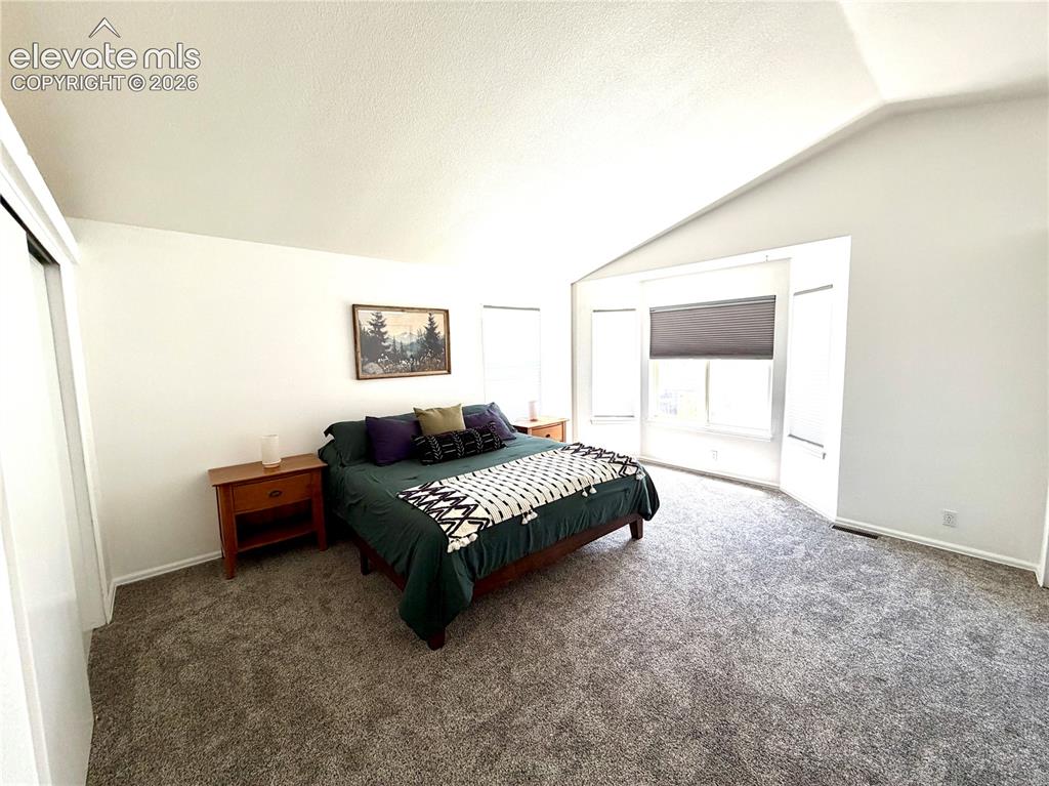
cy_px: 393
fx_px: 424
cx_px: 524
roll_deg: +1.4
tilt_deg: -6.1
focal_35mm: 14
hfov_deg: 102.1
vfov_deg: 85.6
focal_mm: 2.22
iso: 125
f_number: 2.2
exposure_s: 1/121
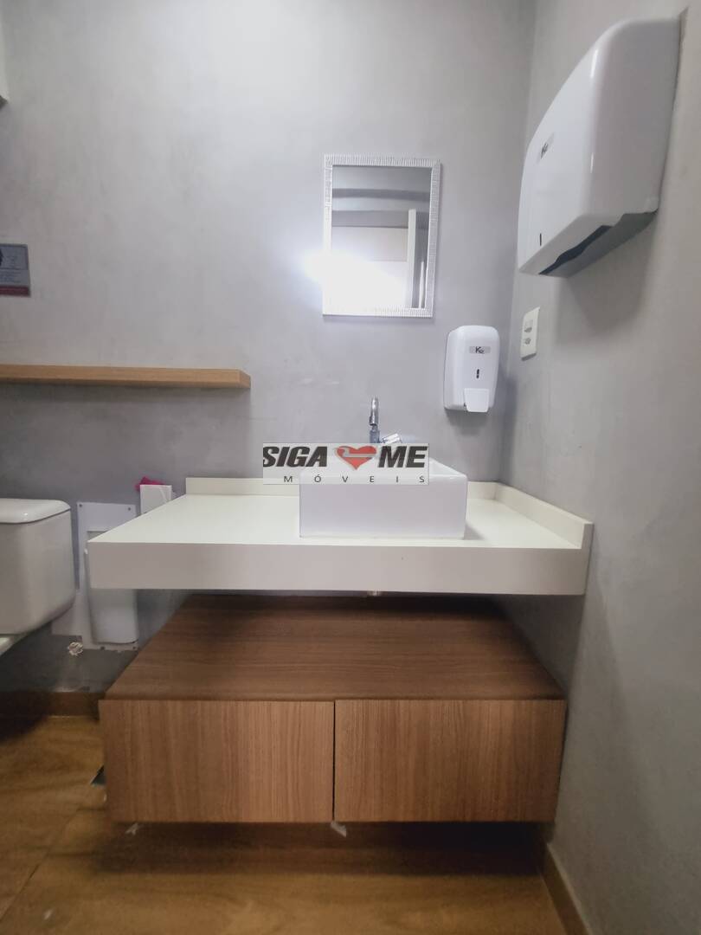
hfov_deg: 89.9
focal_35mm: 13
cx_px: 350
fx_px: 351
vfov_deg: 106.2
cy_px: 468
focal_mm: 1.74
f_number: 2.2
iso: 250
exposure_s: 1/60
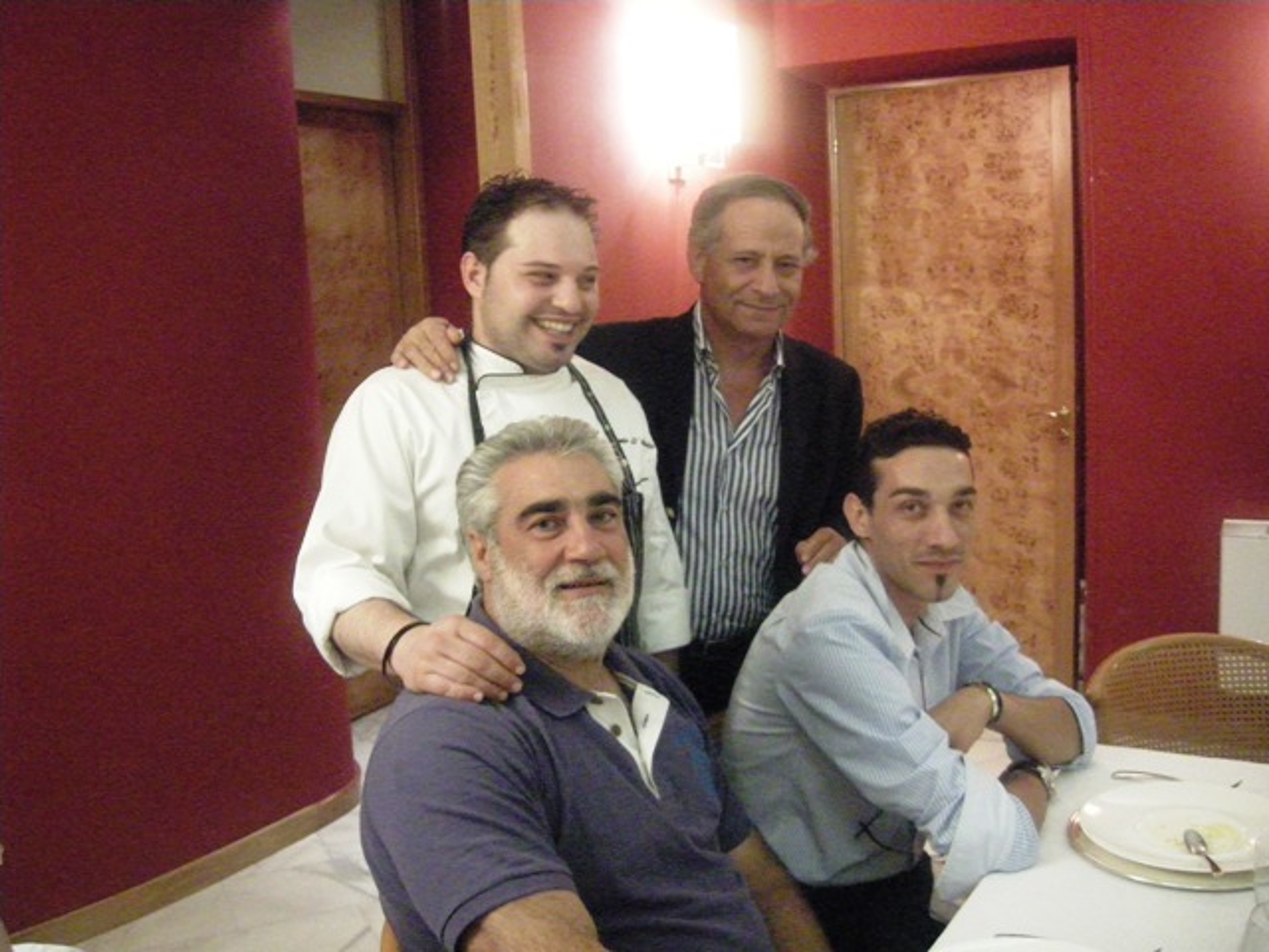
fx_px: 1320
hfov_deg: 51.4
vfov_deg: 39.7
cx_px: 634
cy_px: 476
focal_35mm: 36
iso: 1600
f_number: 2.7
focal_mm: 7.5
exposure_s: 1/40.2
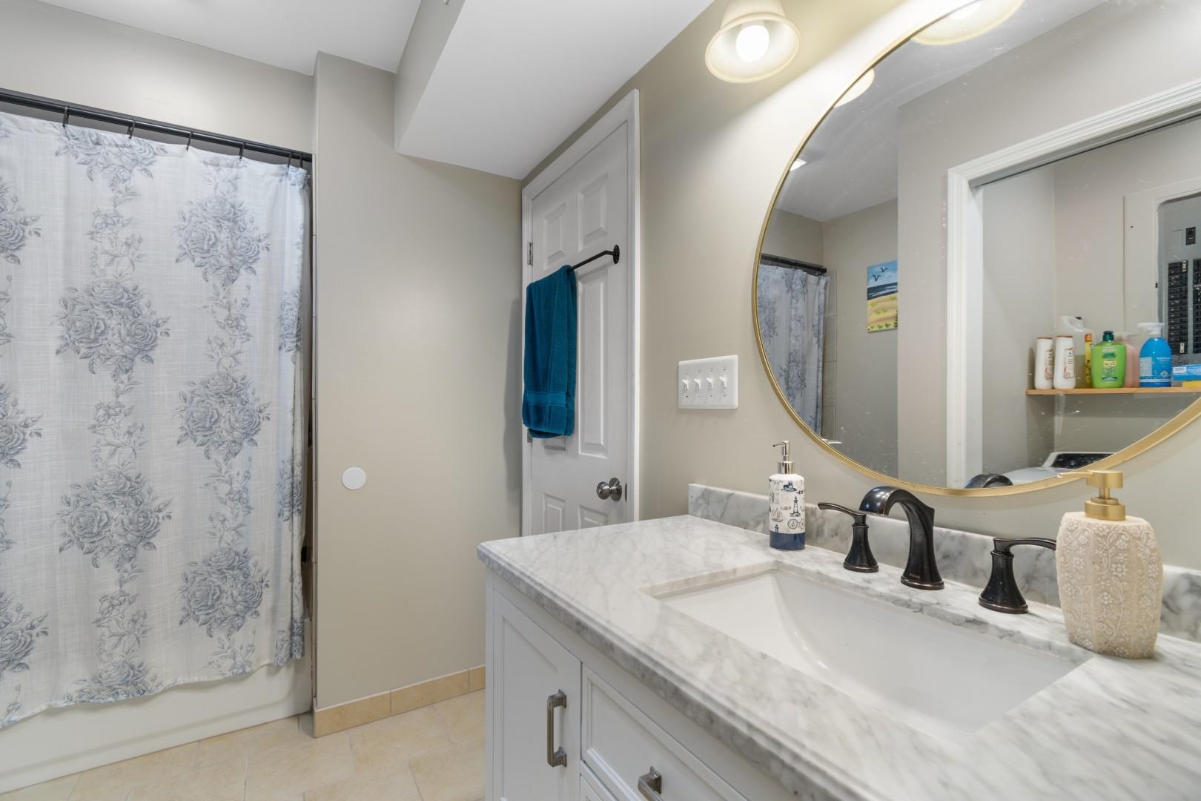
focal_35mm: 15
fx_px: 500
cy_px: 400
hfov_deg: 100.4
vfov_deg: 77.3
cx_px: 600
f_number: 4.5
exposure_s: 1/15
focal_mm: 10
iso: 100
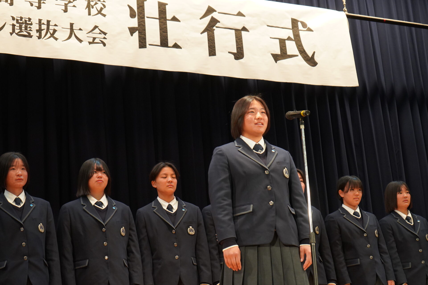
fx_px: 832
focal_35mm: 70
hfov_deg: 28.9
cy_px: 142
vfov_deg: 19.4
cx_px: 214
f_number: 5.6
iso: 4000
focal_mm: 70
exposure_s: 1/160
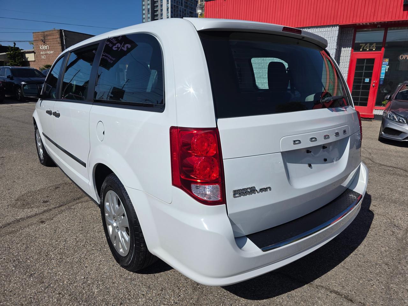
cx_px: 204
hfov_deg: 73.9
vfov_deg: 58.9
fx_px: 271
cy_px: 153
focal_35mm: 23
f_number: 1.7
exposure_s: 1/7944
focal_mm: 6.3
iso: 50
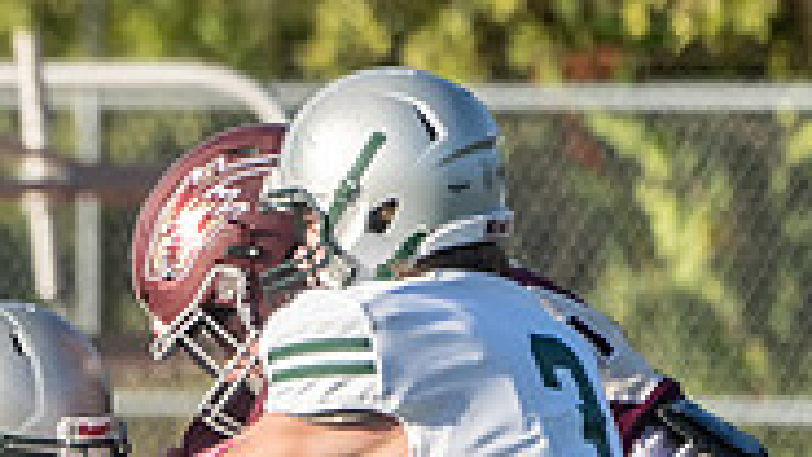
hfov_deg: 0.9
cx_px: -660
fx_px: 50160
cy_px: 757
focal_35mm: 2330
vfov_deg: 0.5
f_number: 8
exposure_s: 1/1250
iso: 640
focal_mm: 560
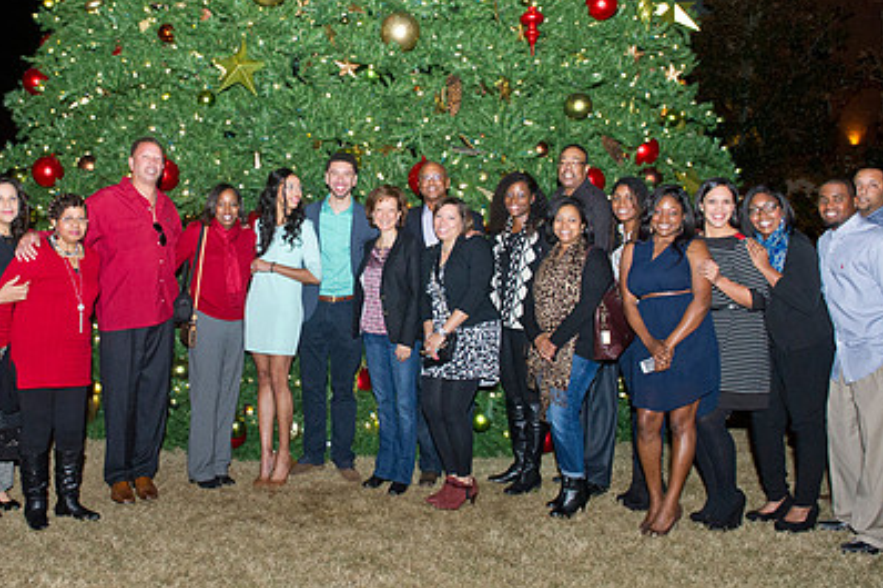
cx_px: 335
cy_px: 253
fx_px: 858
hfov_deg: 53.9
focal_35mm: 35
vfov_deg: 37.7
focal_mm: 24
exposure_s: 1/125
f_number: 4
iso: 3200
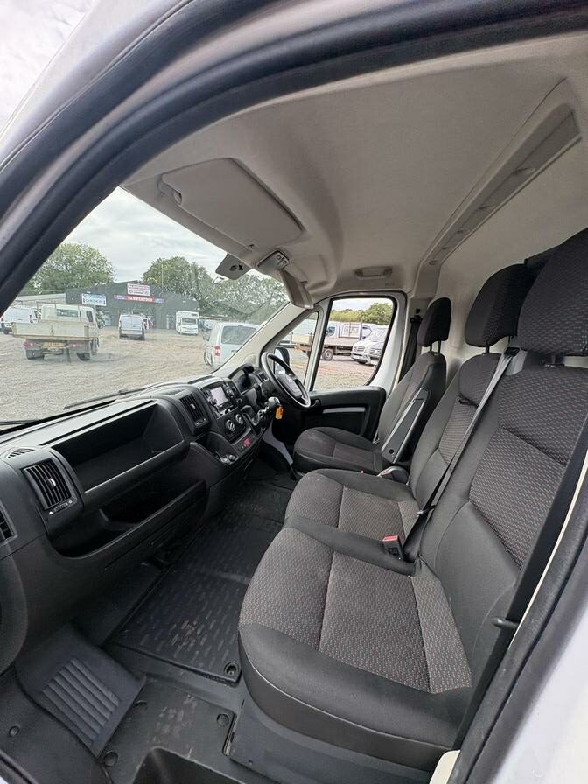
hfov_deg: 85.7
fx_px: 317
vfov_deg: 102.1
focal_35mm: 14
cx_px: 294
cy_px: 392
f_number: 2.2
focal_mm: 2.22
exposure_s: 1/335
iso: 50
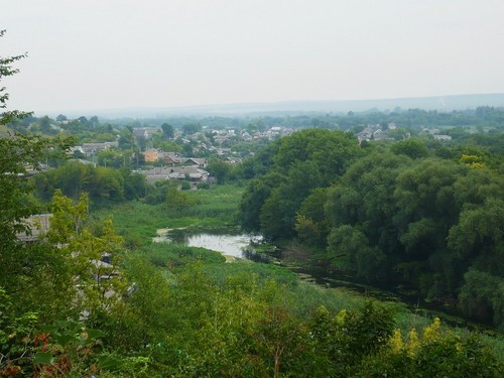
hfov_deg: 26.0
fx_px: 1092
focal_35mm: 75
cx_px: 252
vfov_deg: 19.6
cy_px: 189
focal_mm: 10.4
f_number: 3.8
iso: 100
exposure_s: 1/200
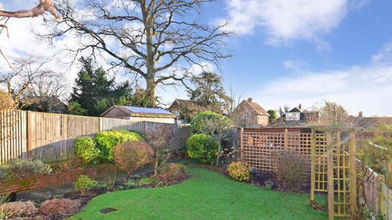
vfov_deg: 54.4
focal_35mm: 21
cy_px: 126
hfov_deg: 85.2
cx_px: 196
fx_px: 213
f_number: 14
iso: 500
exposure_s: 1/50
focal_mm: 13
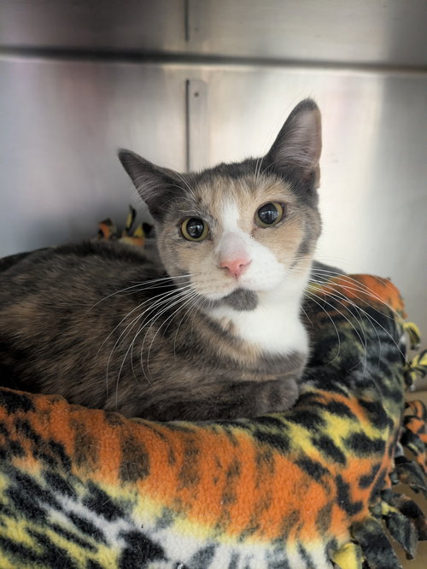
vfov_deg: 69.4
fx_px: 411
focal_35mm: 25
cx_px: 214
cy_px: 284
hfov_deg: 54.9
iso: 824
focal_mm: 5.43
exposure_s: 1/24
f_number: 1.89
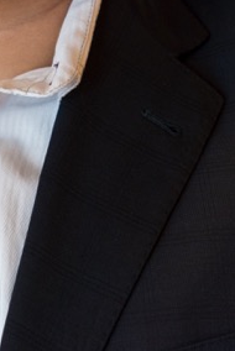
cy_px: -281
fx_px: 3105
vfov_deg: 6.3
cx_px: -34
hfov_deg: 4.3
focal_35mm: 318
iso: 160
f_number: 2.8
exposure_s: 1/80
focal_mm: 47.1
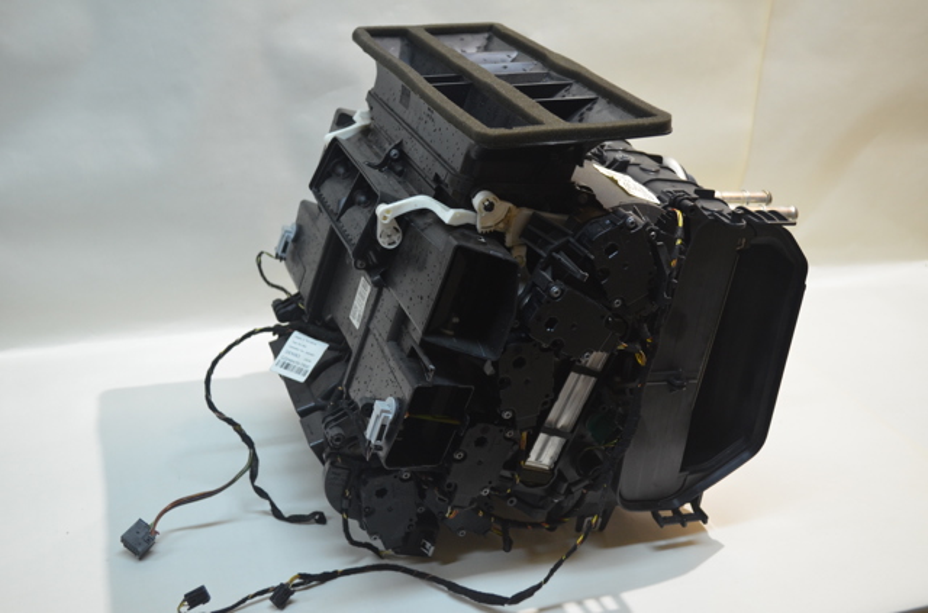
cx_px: 464
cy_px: 306
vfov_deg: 31.7
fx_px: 1080
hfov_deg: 46.5
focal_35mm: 42
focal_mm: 28
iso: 720
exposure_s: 1/60
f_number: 4.5
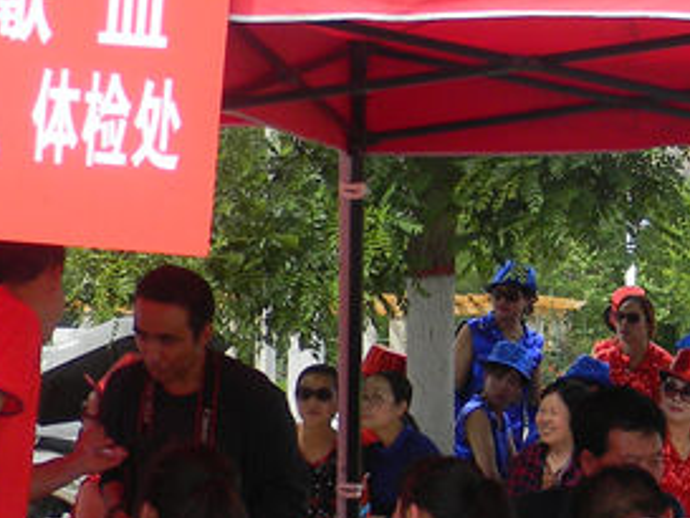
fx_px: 2692
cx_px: 609
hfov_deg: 14.5
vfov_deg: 11.0
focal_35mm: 135
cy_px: 331
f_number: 3.7
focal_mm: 6.4
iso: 80
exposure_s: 1/258
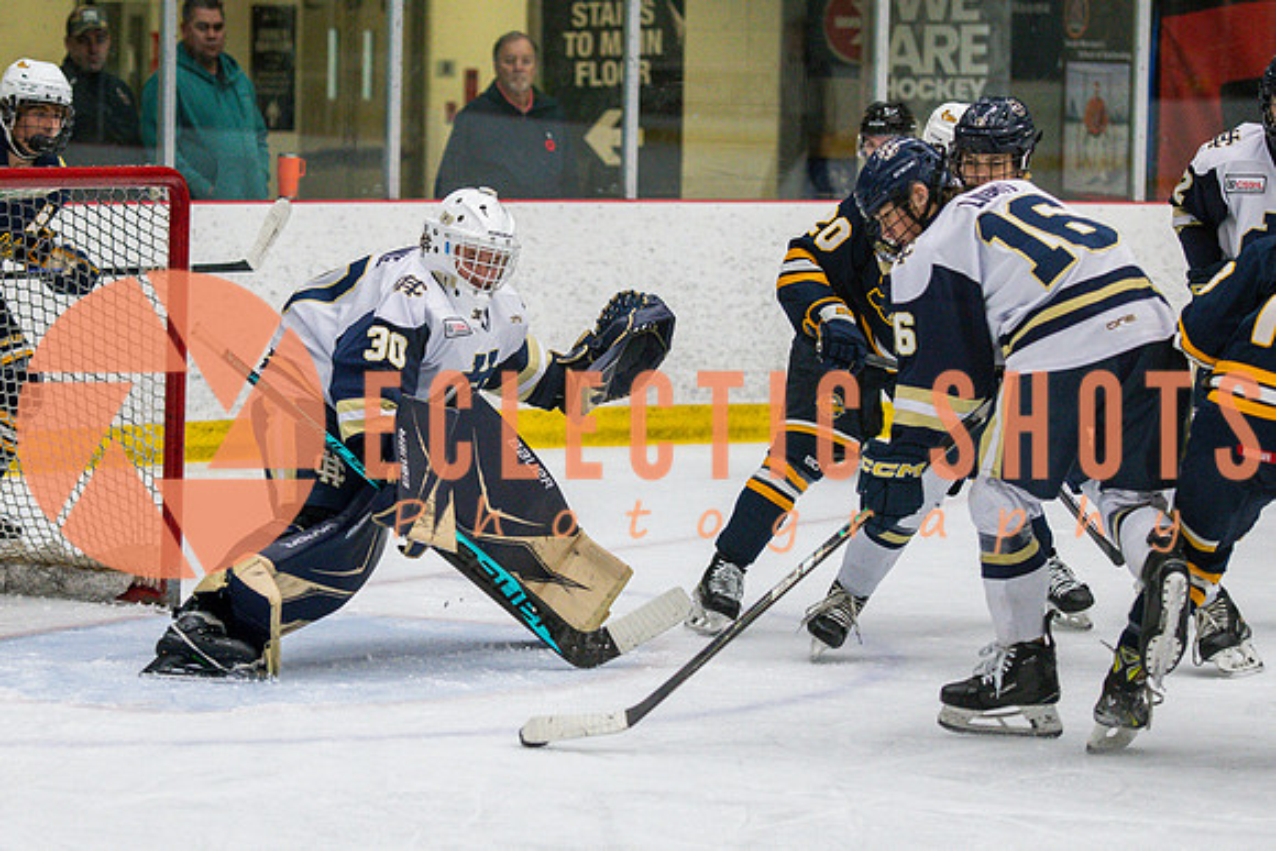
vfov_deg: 8.2
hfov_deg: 12.3
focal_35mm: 167
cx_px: 430
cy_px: 377
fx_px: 5929
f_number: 3.2
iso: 2000
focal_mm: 100
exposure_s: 1/640
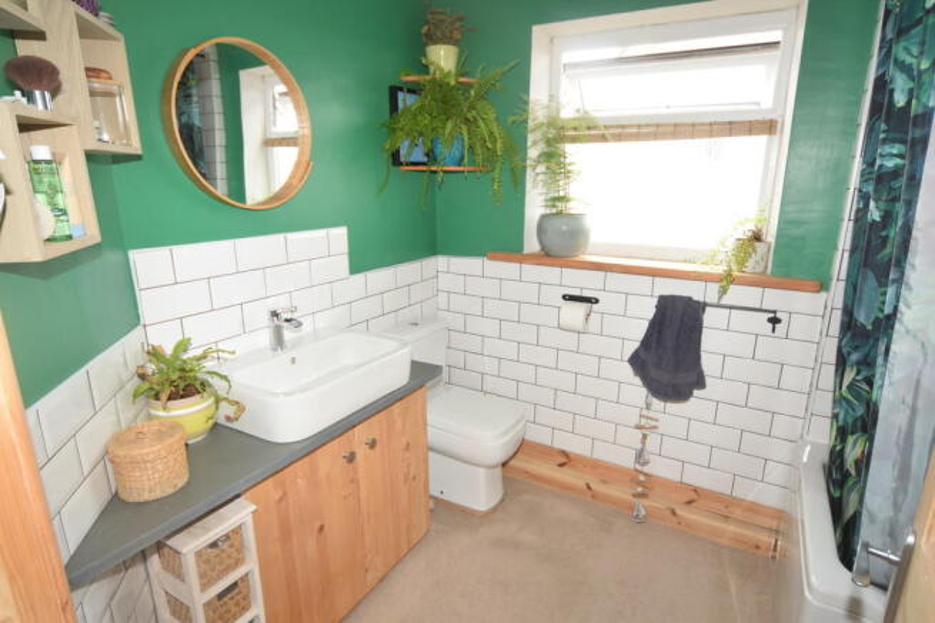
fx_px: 507
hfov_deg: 85.4
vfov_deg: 63.2
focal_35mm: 20
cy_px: 312
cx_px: 468
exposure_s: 1/125
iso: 640
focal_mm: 13
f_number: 5.6
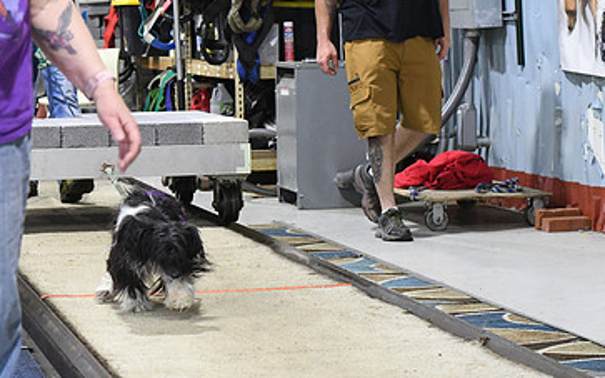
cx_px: 172
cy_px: 181
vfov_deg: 10.7
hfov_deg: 17.0
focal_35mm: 122
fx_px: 2012
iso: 5000
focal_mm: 50
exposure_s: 1/320
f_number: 4.5
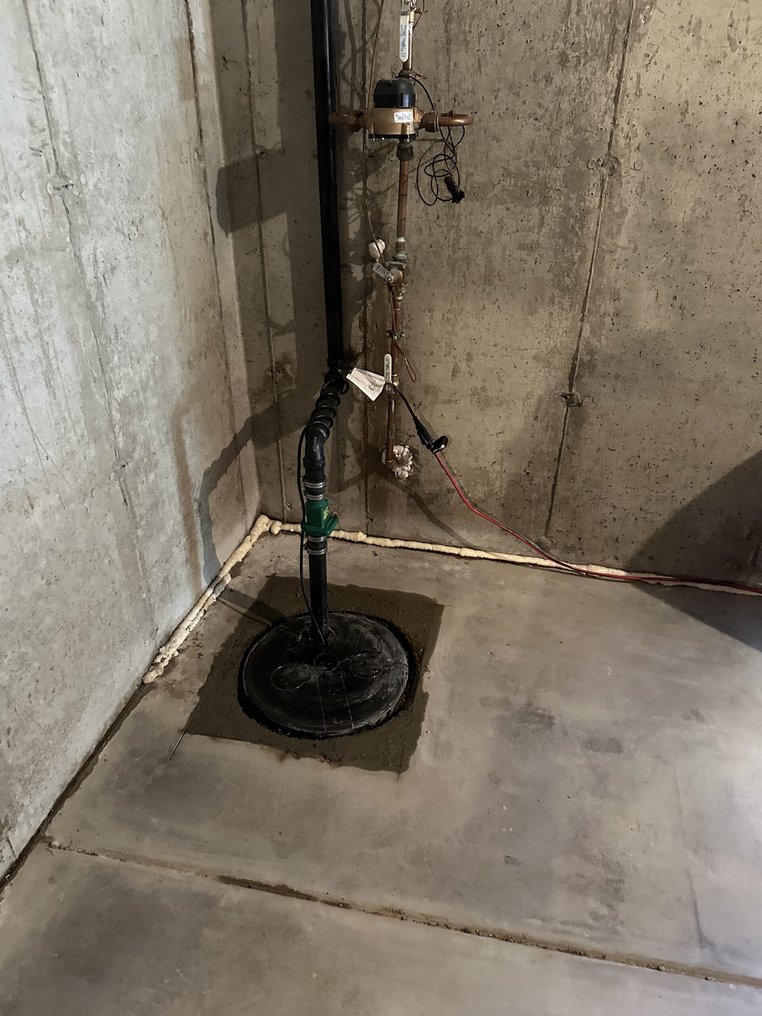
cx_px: 381
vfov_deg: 71.6
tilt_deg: -29.5
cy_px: 508
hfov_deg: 56.8
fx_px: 704
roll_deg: -1.0
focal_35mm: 24
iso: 1000
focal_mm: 6.86
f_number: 1.78
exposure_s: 1/30
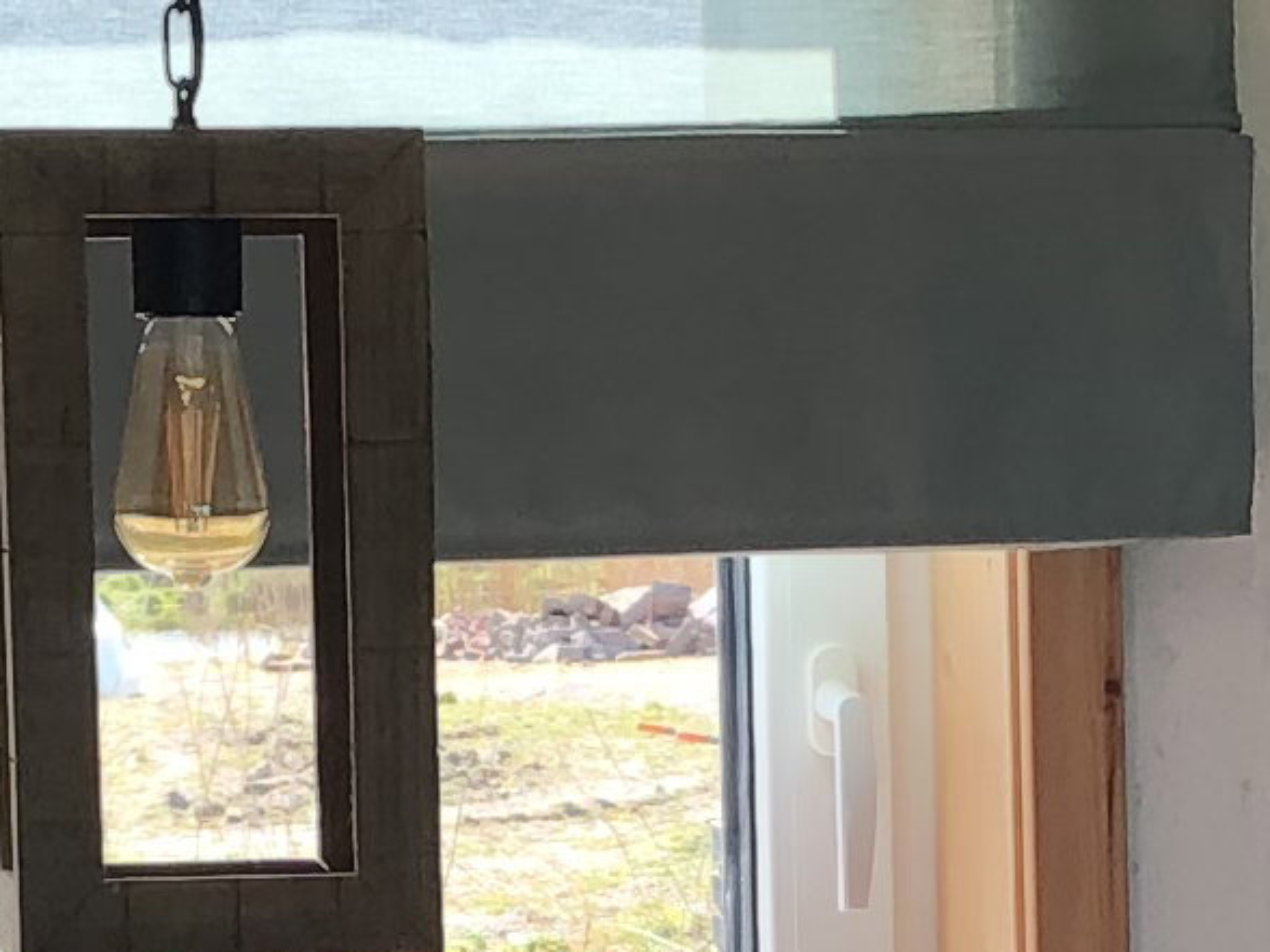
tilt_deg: -8.6
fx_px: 7044
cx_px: 825
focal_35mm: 192
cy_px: 1364
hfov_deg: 10.3
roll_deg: +0.6
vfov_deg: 7.6
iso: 40
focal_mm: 3.99
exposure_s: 1/120
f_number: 1.8
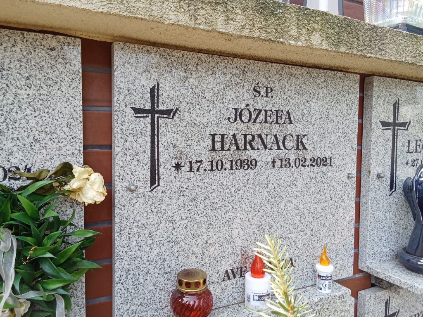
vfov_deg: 51.4
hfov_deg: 65.3
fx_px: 330
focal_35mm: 27
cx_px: 212
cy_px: 158
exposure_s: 1/251
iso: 102
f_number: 2
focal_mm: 2.79
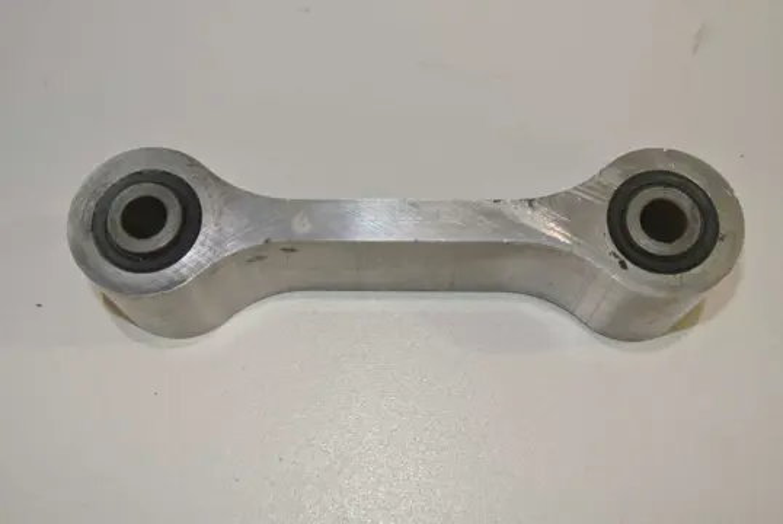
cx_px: 392
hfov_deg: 44.5
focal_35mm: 44
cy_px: 262
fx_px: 958
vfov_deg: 30.6
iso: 200
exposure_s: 1/60
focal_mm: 16.3
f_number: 4.2
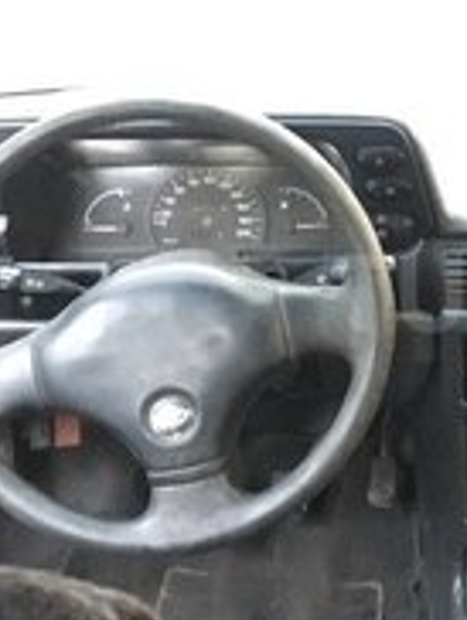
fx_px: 1418
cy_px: 293
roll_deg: +0.9
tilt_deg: -18.7
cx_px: 597
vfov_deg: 24.7
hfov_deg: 17.6
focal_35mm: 79
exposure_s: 1/17
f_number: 2.2
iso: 800
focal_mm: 4.15
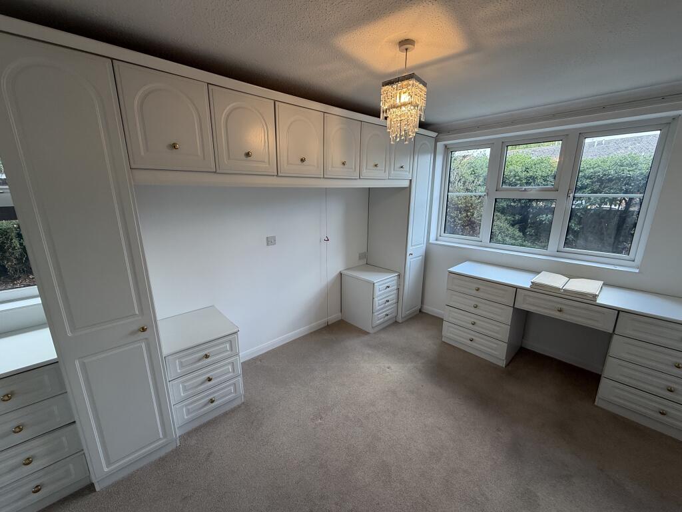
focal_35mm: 14
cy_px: 256
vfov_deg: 85.7
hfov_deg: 102.1
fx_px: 276
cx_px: 341
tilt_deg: -13.4
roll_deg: -0.1
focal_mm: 2.22
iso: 80
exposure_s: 1/100
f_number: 2.2
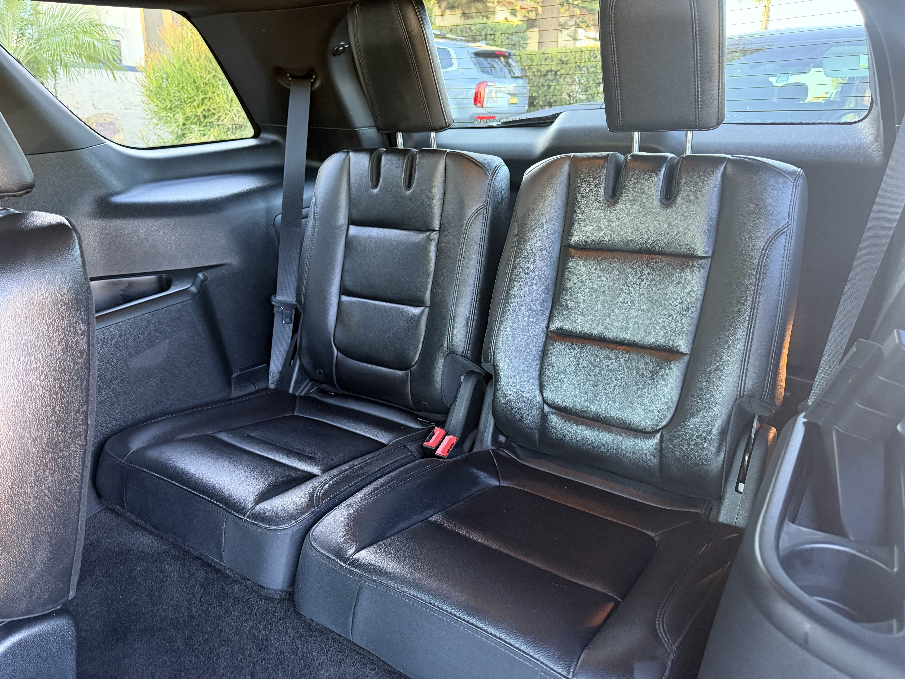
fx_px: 627
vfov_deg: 56.8
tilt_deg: -18.8
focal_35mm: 24
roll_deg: -1.4
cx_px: 452
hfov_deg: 71.6
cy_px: 340
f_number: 1.78
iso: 800
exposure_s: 1/60
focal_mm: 6.76
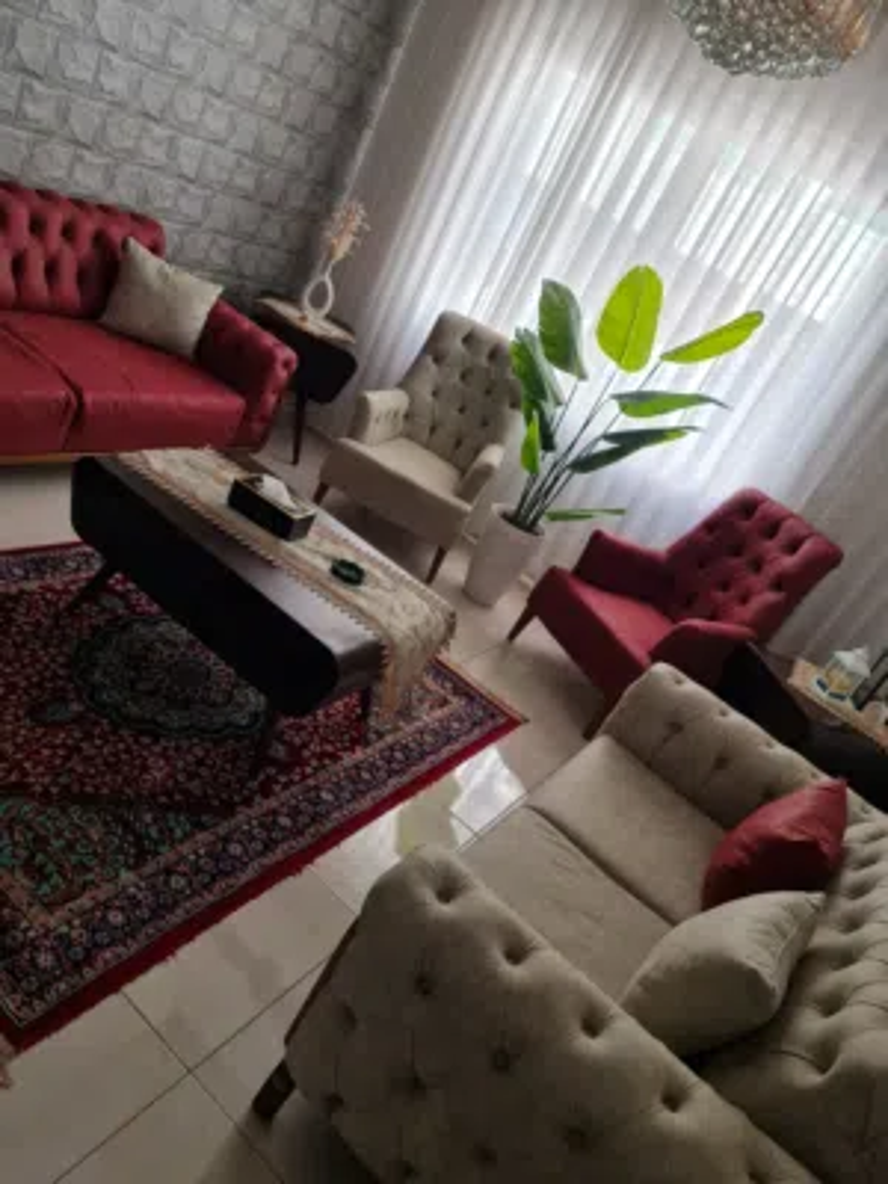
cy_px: 592
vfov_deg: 69.4
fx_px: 855
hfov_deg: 54.9
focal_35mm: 25
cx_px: 444
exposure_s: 1/100
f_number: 1.8
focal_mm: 7
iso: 200
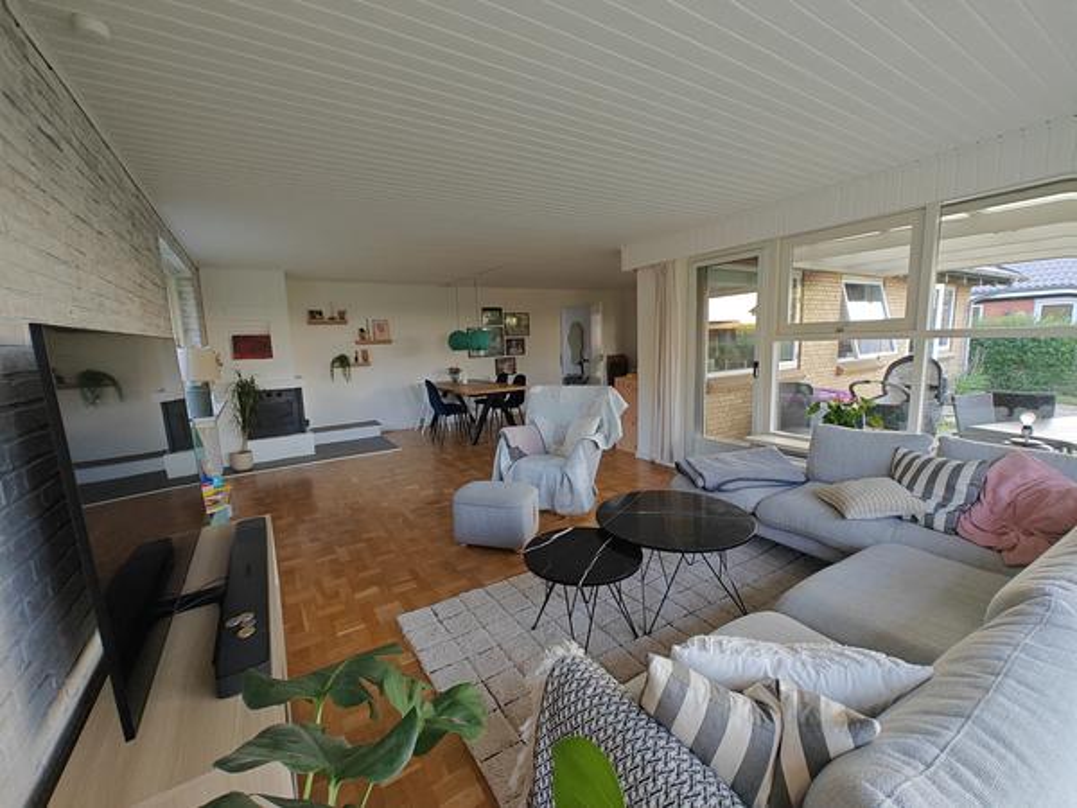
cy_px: 404
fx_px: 436
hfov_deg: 102.1
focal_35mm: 14
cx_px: 538
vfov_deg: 85.7
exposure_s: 1/50
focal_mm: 2.59
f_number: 2.2
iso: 200
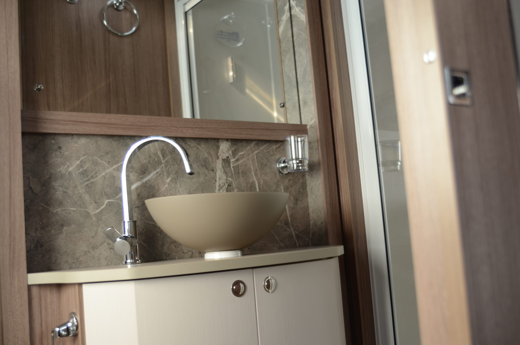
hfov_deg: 48.0
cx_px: 260
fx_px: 584
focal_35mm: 40
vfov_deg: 32.9
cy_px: 172
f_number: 2.8
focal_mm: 27
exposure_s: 1/25
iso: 100
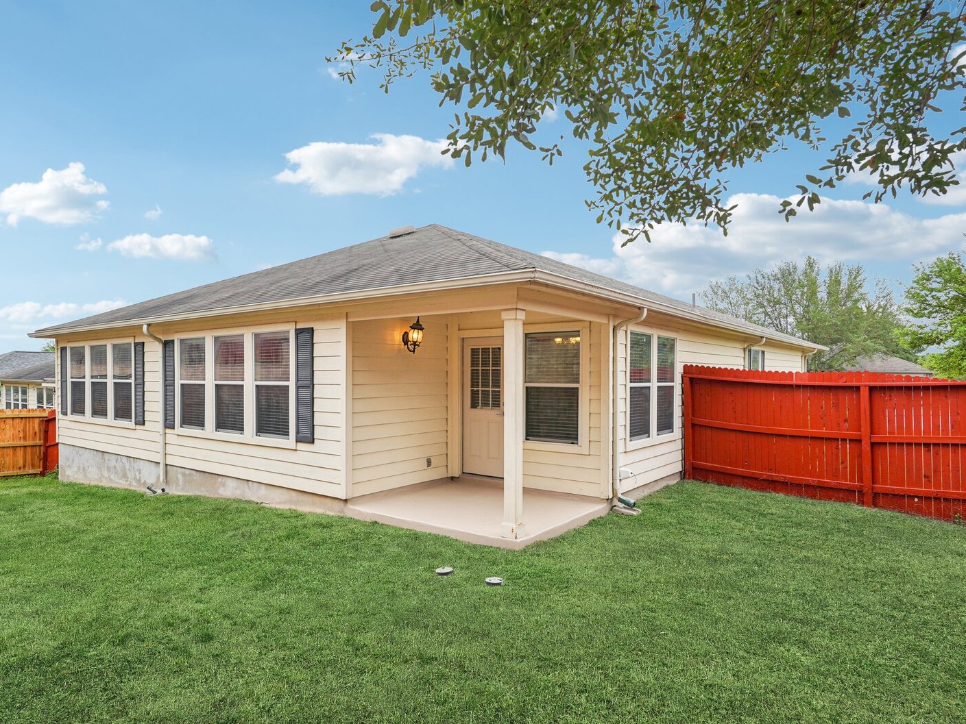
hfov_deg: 78.8
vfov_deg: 63.5
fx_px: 586
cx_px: 436
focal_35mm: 21
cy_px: 363
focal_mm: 19
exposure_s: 1/160
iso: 100
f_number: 8
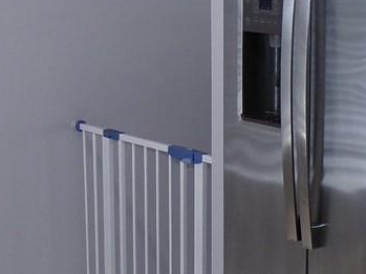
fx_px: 1163
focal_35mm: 110
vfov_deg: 13.5
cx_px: 241
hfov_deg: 17.8
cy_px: 165
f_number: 3
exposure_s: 1/60
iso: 200
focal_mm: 4.3
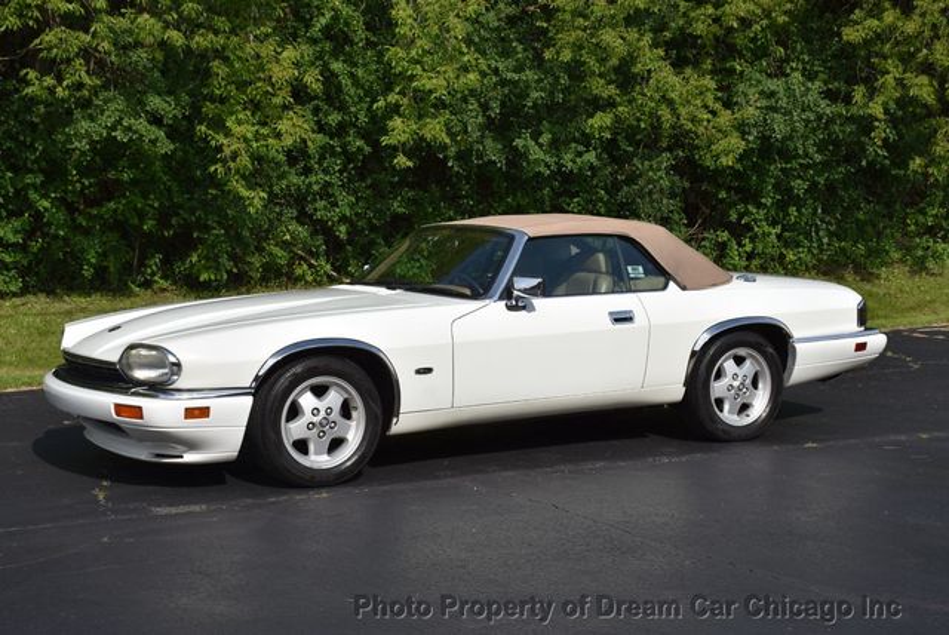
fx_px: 1504
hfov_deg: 35.0
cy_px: 318
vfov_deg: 23.8
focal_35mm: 57
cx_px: 474
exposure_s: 1/500
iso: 125
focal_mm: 38
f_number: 8
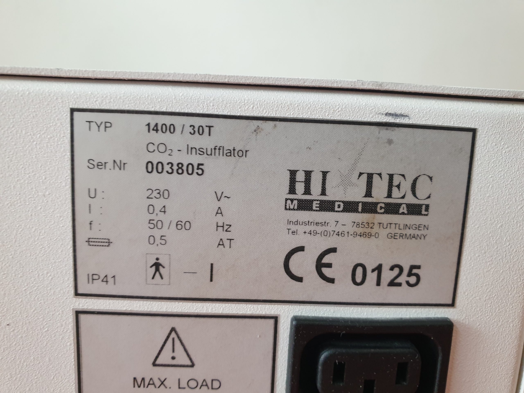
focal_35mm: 26
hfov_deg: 67.3
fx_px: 394
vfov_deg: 53.1
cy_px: 196
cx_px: 262
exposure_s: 1/50
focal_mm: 4.3
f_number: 2.4
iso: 200
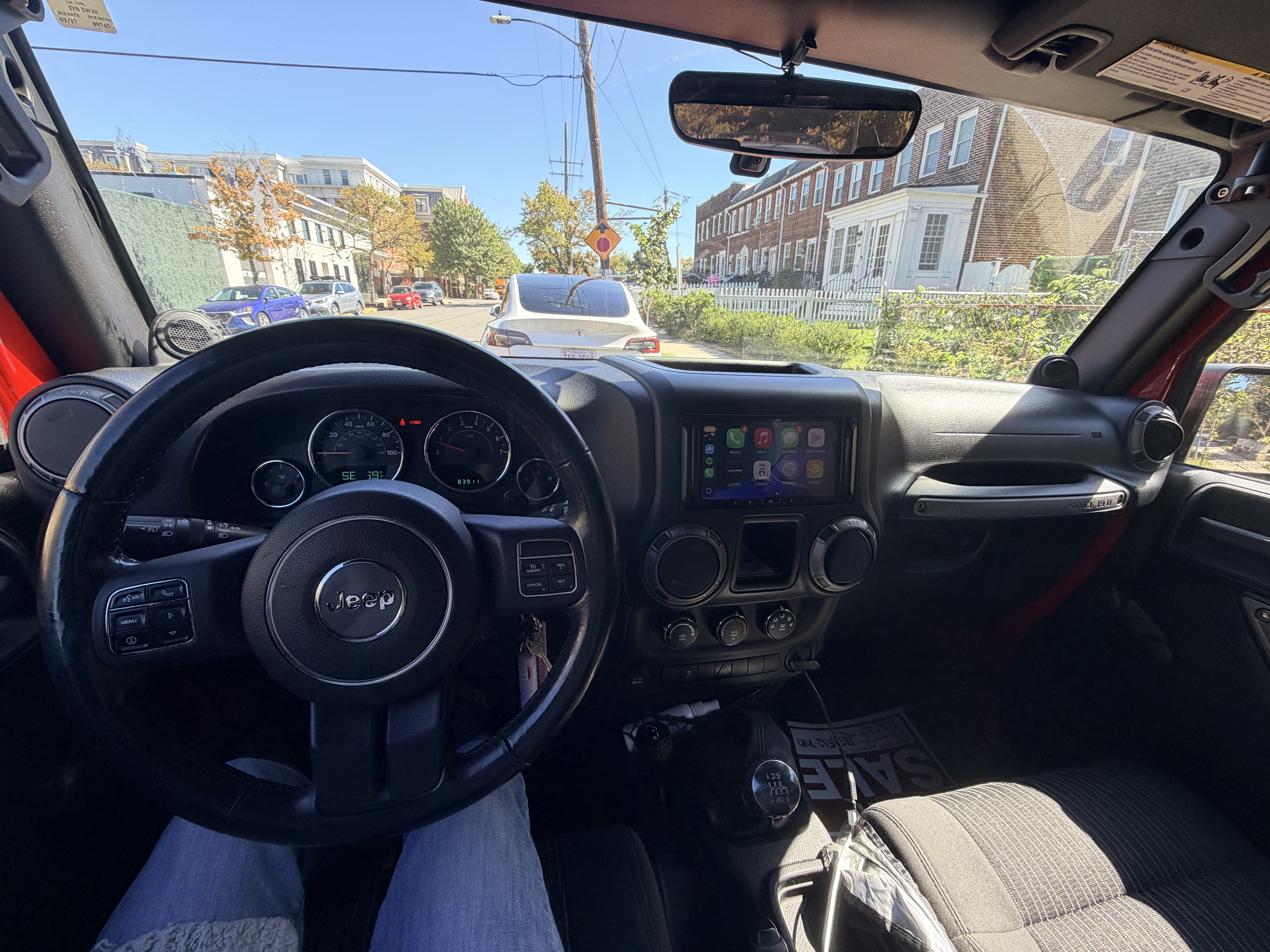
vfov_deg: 85.7
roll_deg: -0.3
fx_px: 514
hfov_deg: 102.1
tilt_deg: -19.1
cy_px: 476
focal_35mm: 14
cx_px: 635
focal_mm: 2.22
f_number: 2.2
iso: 50
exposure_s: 1/164
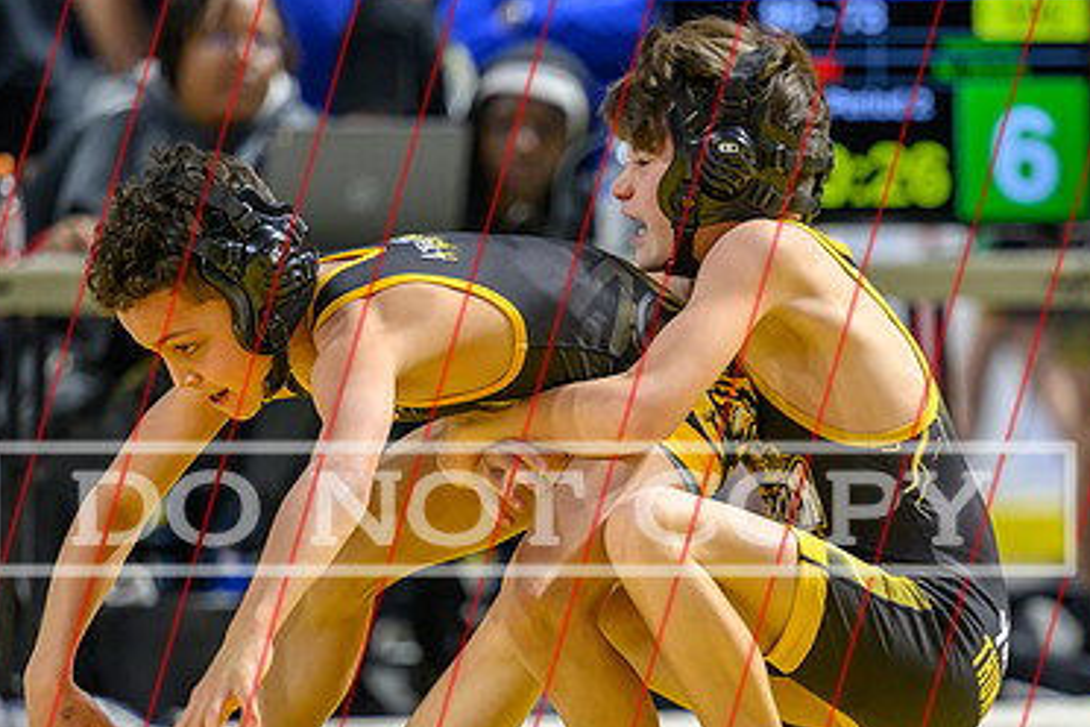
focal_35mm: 298
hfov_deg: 6.9
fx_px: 9022
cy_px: 550
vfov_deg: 4.6
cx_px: 614
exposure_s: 1/800
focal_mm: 165
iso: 3200
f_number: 2.8
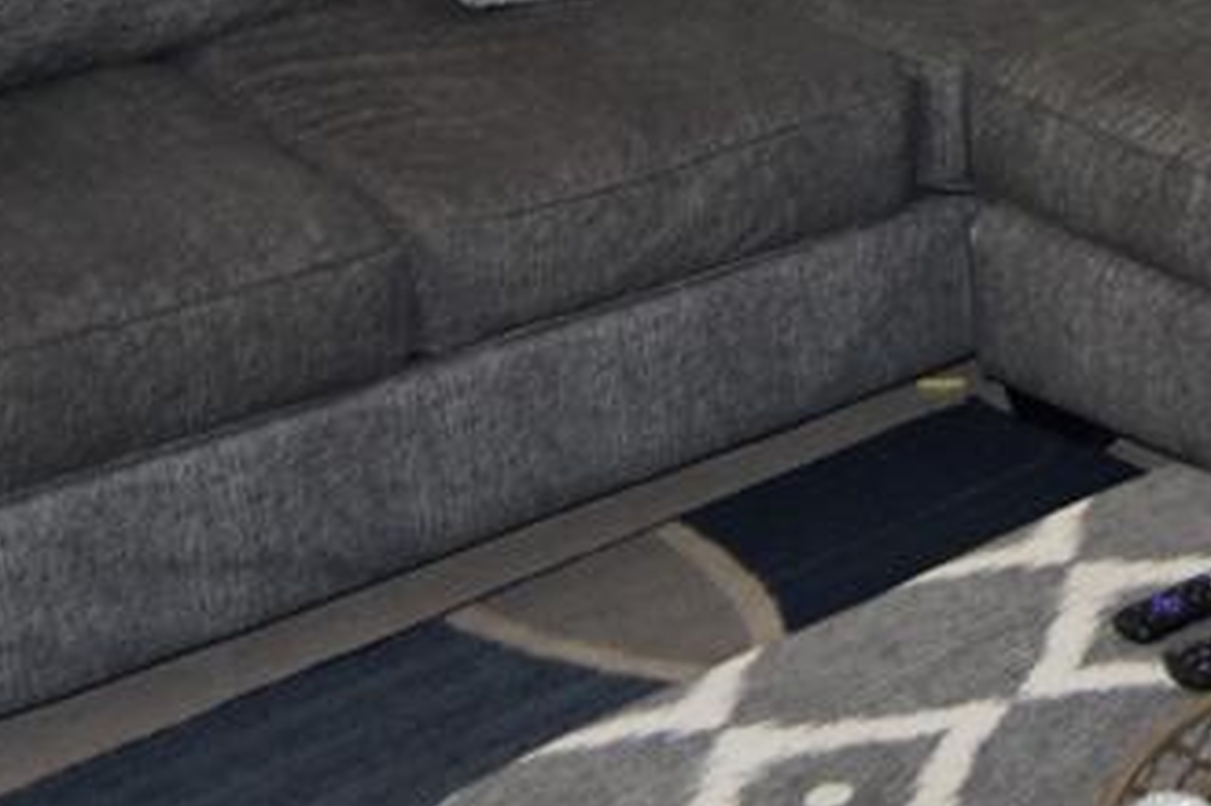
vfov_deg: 15.1
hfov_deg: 23.2
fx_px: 2824
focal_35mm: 84
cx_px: 1211
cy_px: -401
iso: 560
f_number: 3.5
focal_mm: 18
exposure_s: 1/60
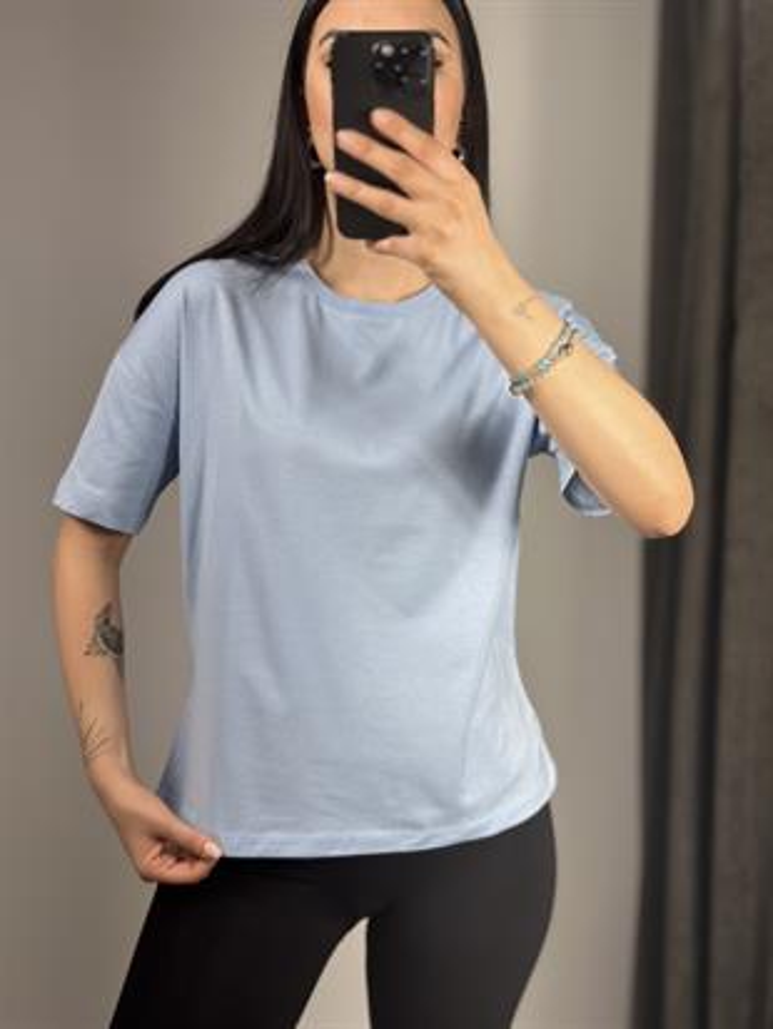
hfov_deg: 30.3
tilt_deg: -30.4
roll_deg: -1.7
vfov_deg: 39.6
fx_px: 1428
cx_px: 386
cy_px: 514
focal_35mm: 48
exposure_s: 1/166
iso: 64
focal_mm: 6.86
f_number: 1.78
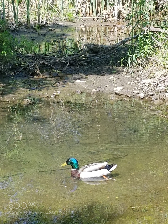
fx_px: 168
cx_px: 84
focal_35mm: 26
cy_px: 112
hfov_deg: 53.1
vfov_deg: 67.3
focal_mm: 4.25
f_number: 1.7
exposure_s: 1/728
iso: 50
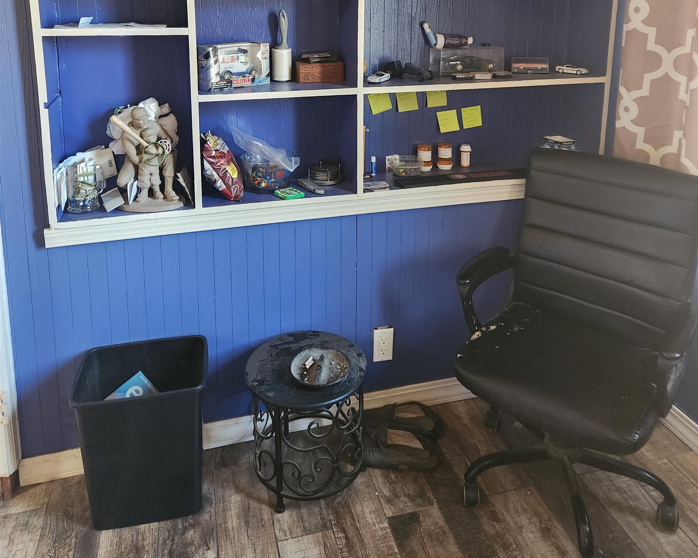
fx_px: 620
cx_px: 349
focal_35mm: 30
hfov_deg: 58.8
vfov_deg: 45.8
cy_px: 106
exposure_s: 1/60
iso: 640
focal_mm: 5.4
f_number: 1.8
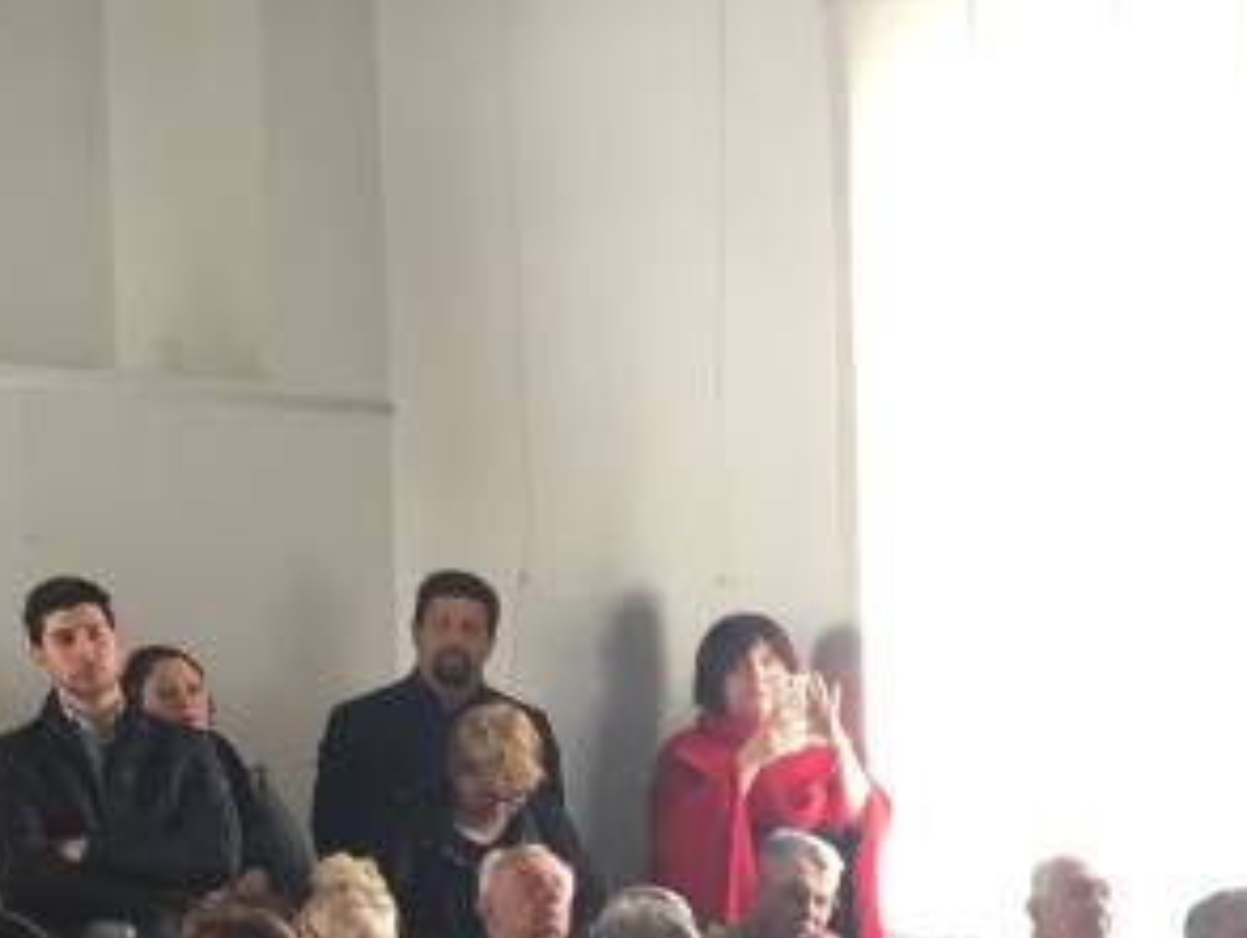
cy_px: 1282
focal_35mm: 101
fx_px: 3641
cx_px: 1370
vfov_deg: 14.0
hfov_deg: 18.7
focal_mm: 4.15
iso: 80
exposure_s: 1/33
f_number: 2.2
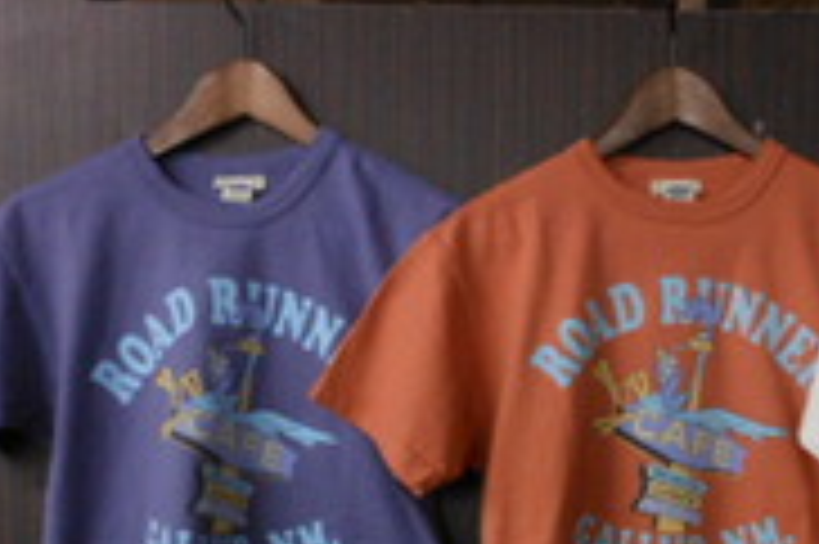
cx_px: 639
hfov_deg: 34.7
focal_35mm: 56
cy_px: 587
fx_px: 1273
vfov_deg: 22.8
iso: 250
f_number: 3.7
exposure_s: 1/30
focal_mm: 5
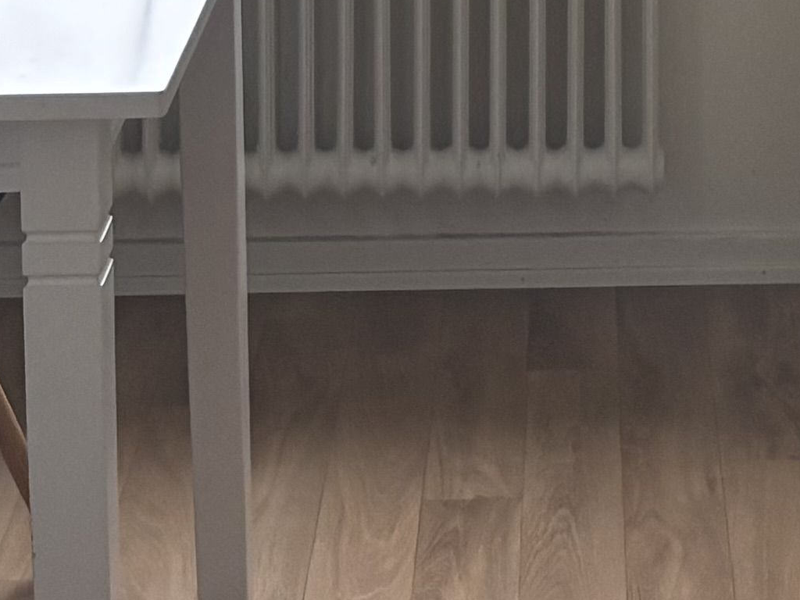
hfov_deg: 13.5
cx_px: 673
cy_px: -524
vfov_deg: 9.7
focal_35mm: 145
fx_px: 3351
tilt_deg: -6.5
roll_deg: -0.5
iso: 125
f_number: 1.6
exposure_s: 1/62
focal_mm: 5.96
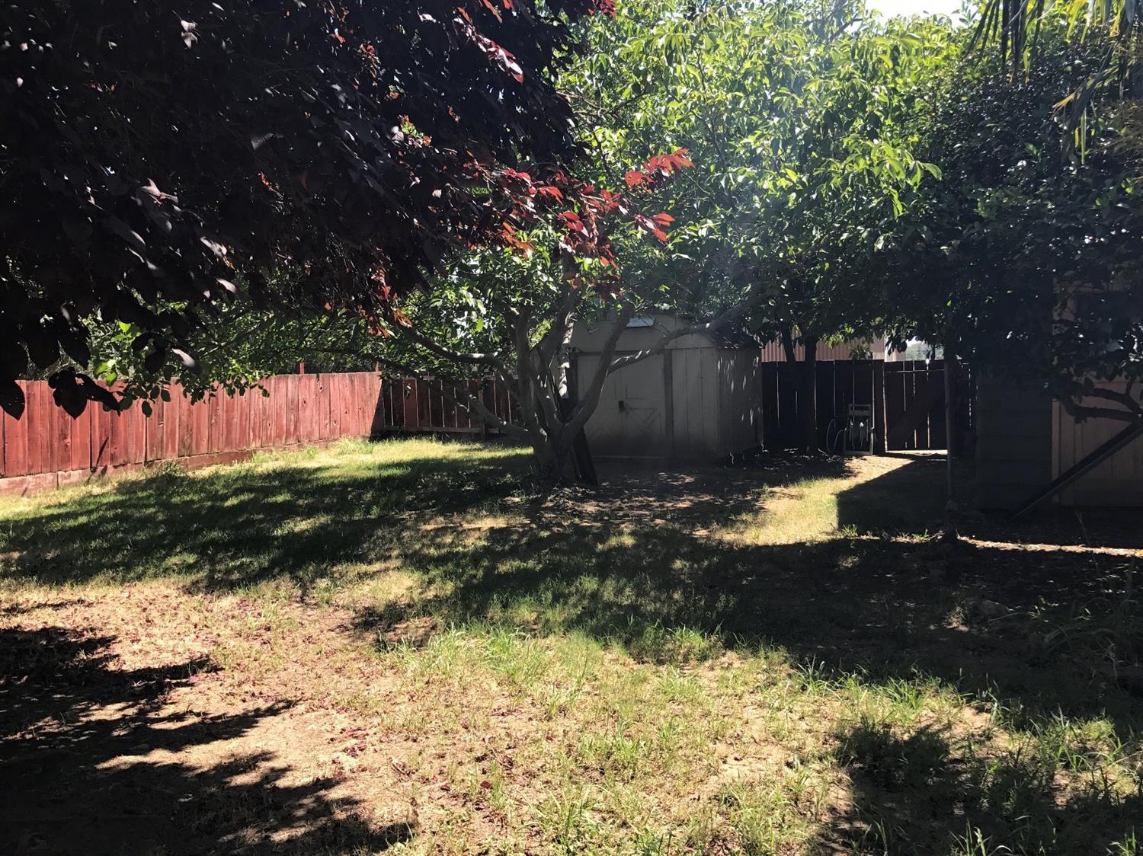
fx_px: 924
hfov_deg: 63.5
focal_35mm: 28
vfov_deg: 49.7
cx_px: 572
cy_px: 428
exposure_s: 1/622
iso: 20
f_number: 1.8
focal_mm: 3.99
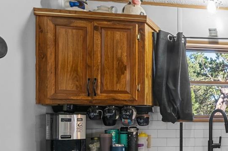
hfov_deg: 32.7
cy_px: 115
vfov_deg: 31.9
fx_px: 259
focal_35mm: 41
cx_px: 308
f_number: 11
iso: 640
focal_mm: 14
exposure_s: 1/1.25
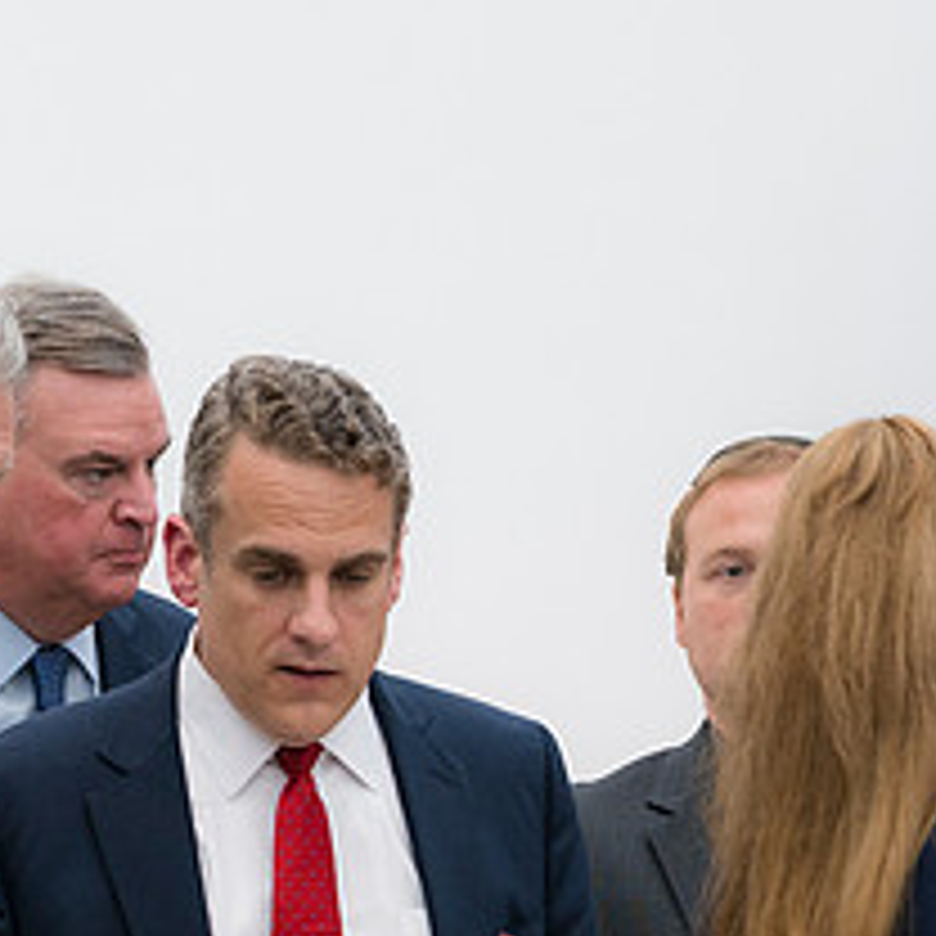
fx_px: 10279
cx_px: 50
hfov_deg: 5.2
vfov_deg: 5.2
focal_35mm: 336
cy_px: 652
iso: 450
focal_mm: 95
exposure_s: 1/320
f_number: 3.5
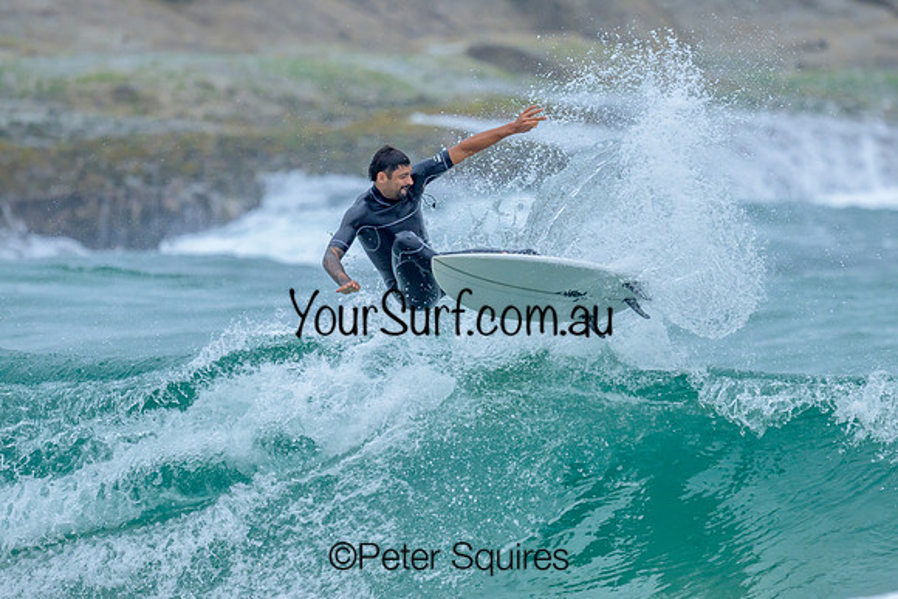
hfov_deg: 1.9
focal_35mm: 1100
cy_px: 324
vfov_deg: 1.3
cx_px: 464
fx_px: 27434
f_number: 6.3
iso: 800
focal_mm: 800
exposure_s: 1/3200
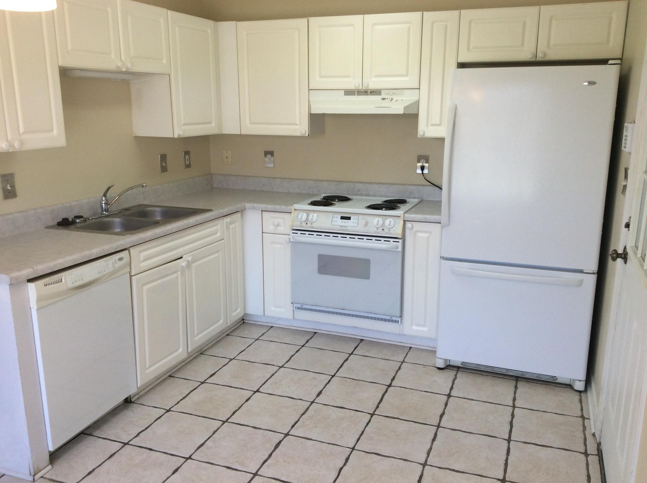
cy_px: 242
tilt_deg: -13.2
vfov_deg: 44.1
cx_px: 324
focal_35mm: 32
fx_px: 597
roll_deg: +0.0
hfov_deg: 56.9
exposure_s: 1/100
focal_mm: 3.3
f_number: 2.4
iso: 40
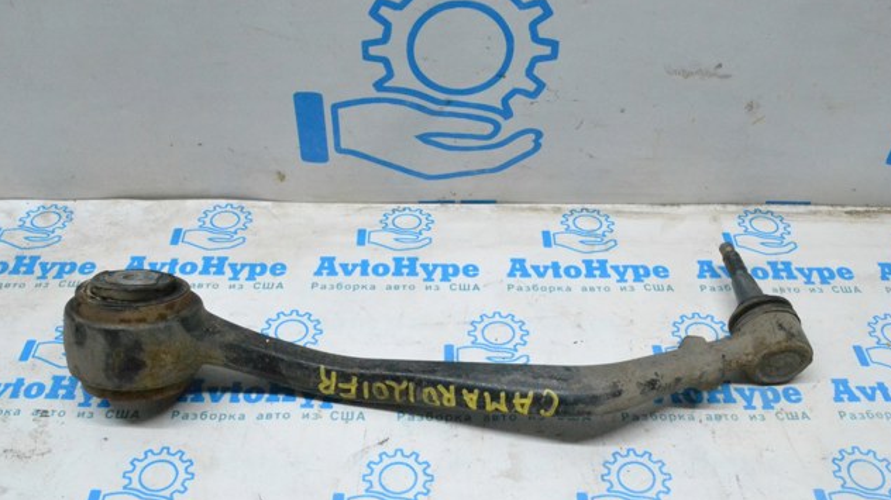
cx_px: 450
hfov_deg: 56.6
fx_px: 827
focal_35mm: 35
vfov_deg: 33.6
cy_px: 289
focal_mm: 22
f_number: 13
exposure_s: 1/125
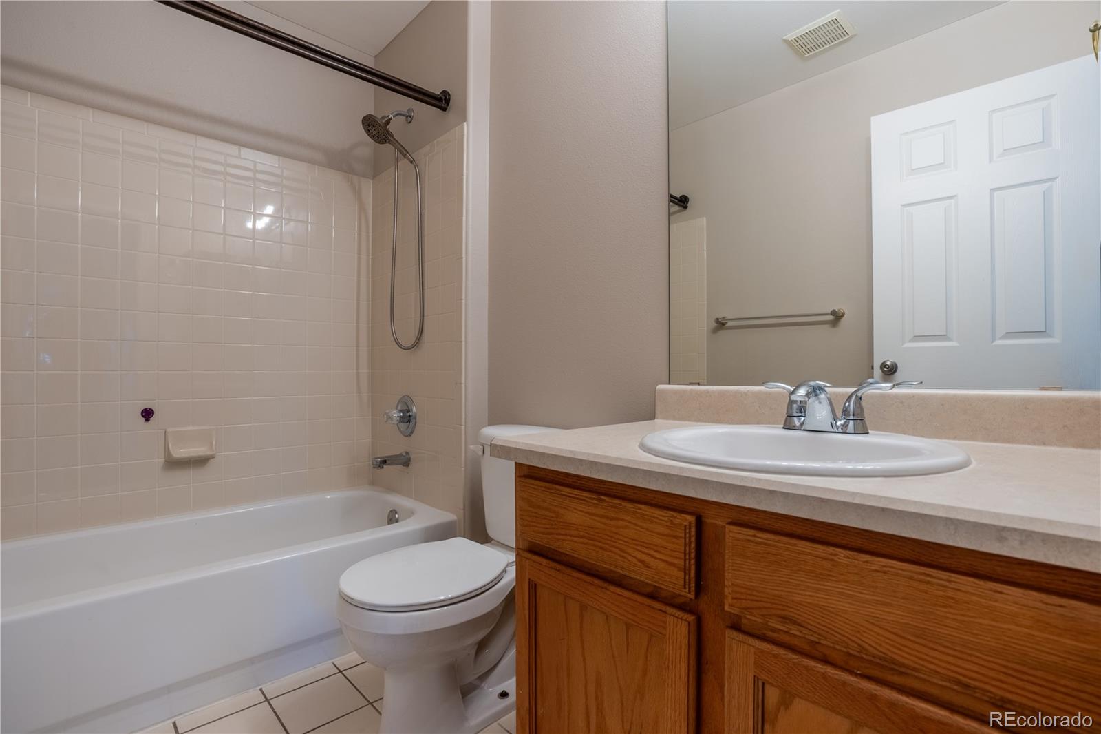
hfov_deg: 96.7
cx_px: 550
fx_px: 489
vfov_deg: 73.7
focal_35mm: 16
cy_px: 367
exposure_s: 1/250
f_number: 7.1
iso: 320
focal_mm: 16
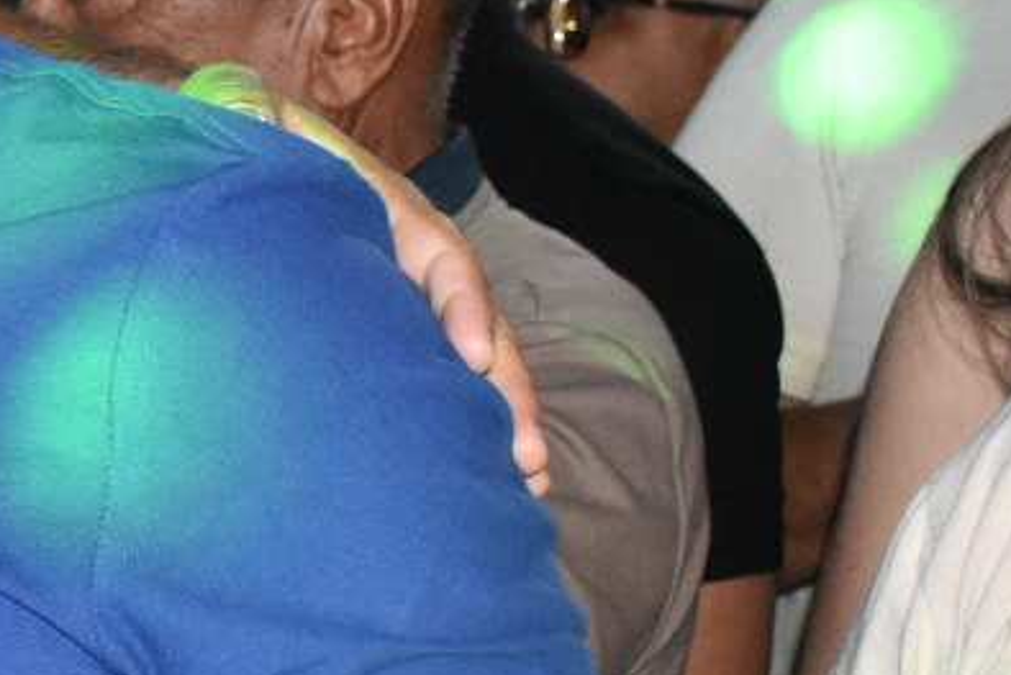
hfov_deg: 12.5
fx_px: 4158
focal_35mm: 148
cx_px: -903
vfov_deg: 9.3
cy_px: 475
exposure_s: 1/100
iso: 2500
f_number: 5.6
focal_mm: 24
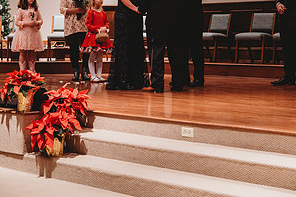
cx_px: 147
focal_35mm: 73
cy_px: -25
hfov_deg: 27.7
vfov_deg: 17.9
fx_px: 600
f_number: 4
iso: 2500
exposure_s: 1/200
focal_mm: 48
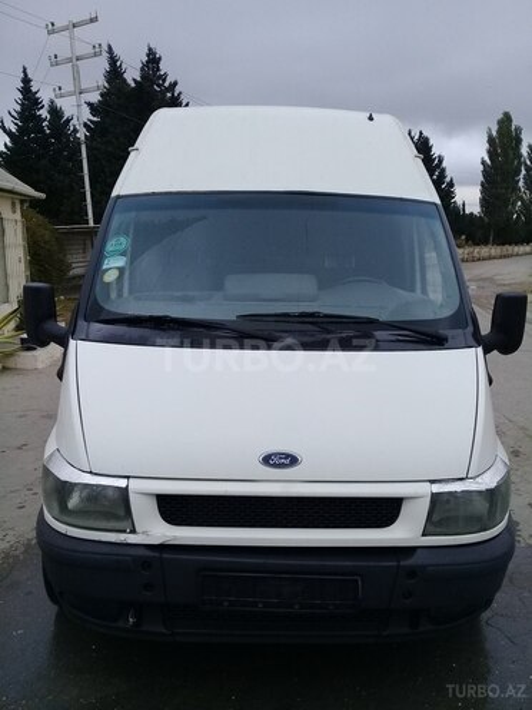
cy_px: 355
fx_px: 635
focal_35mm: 31
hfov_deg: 45.4
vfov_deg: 58.4
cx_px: 266
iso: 50
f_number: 2.2
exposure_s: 1/344
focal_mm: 3.3
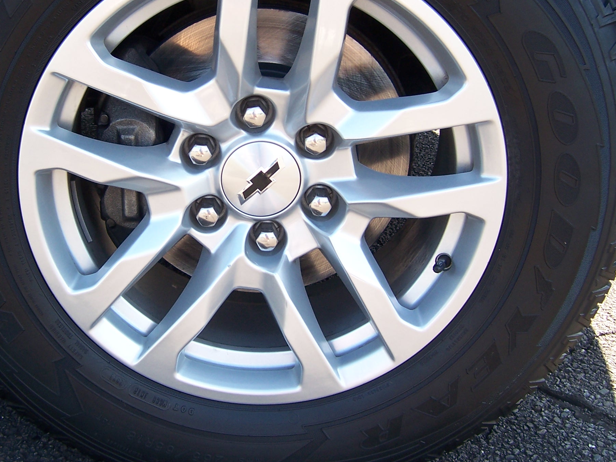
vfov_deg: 30.7
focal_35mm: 47
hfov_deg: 40.0
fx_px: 836
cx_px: 210
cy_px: 157
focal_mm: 5.5
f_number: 3.4
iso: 80
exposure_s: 1/90
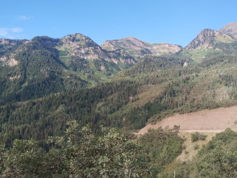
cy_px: 68
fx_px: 315
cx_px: 134
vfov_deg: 31.4
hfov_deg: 41.2
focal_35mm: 46
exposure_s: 1/755
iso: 100
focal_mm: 4.5
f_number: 2
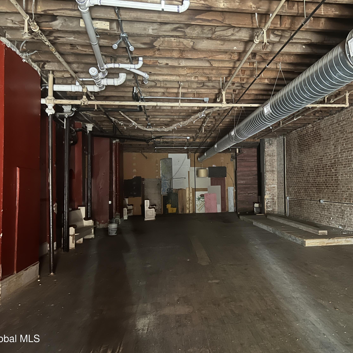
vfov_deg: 52.5
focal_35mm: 31
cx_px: 225
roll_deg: +1.8
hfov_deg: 51.9
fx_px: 358
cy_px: 176
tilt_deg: +1.6
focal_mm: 5.7
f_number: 1.5
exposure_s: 1/15
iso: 1250
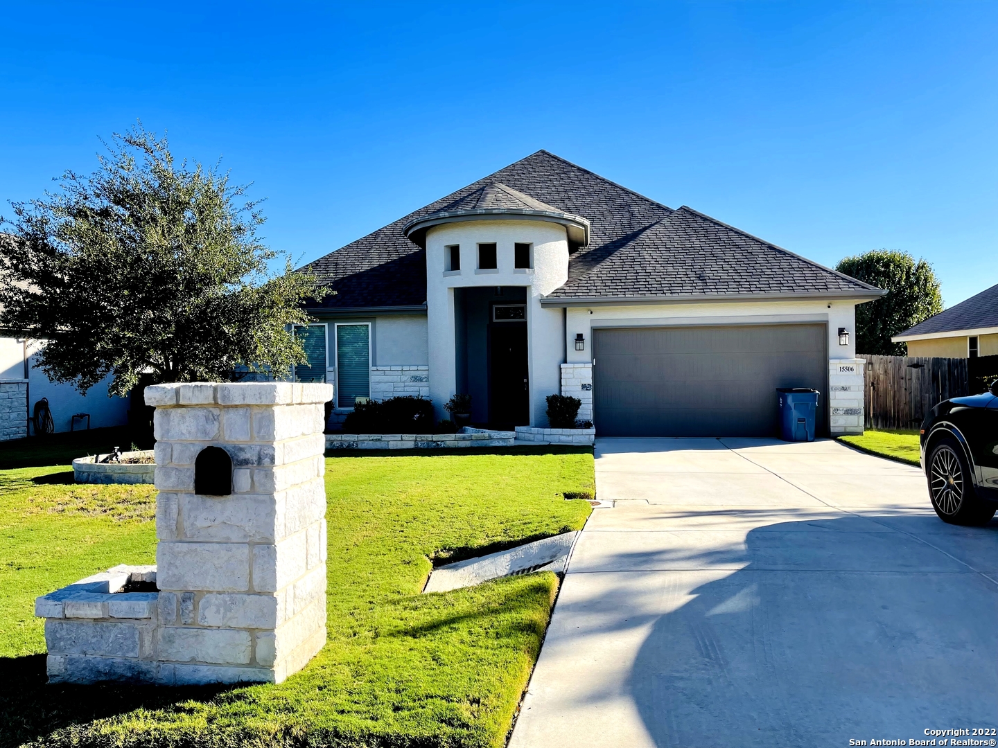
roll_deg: +1.3
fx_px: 750
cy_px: 374
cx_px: 499
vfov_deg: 53.1
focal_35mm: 26
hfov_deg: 67.3
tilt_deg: +0.4
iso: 32
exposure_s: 1/2545
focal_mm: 5.1
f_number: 1.6
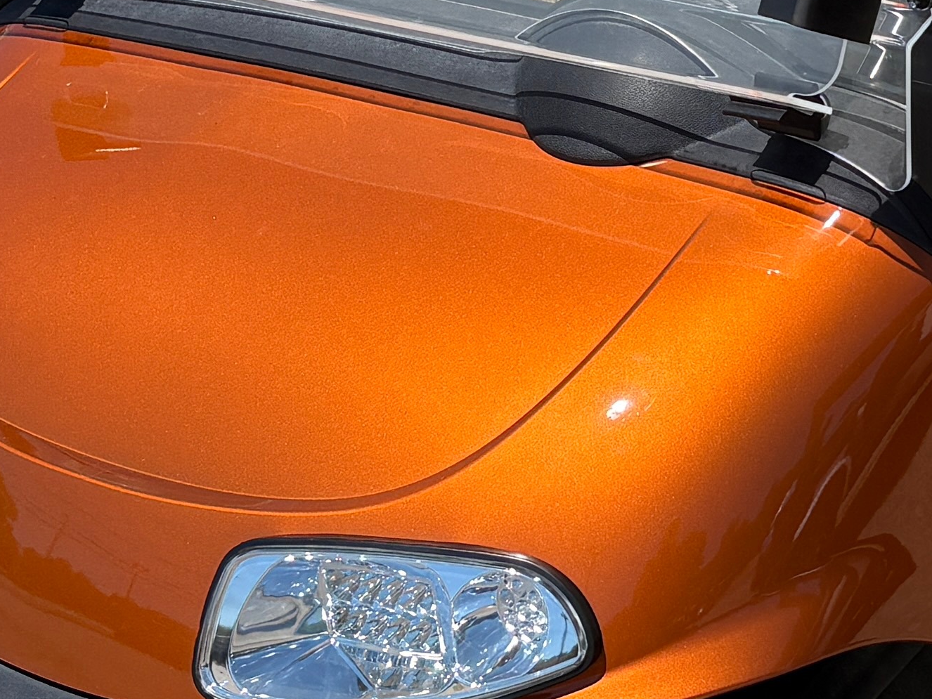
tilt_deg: -11.7
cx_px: 842
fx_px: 3016
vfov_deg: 13.1
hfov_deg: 17.3
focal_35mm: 112
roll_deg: +0.3
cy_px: 78
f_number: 1.6
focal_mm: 5.96
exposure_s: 1/4950
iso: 50
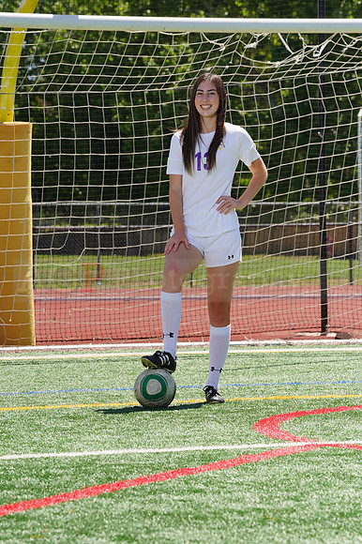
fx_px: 2929
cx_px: 181
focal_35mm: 194
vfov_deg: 10.6
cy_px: 272
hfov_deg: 7.1
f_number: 13
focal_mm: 194
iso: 200
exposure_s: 1/250
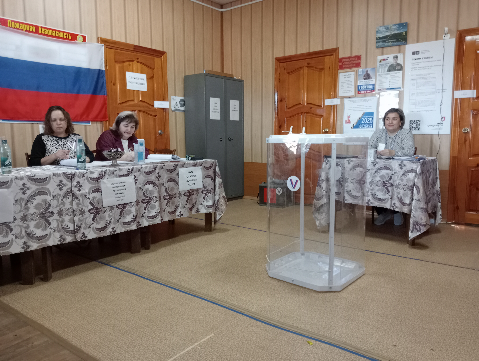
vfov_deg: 49.9
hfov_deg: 63.4
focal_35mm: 28
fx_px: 388
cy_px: 180
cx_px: 240
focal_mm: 4.04
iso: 1599
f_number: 1.8
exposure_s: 1/25
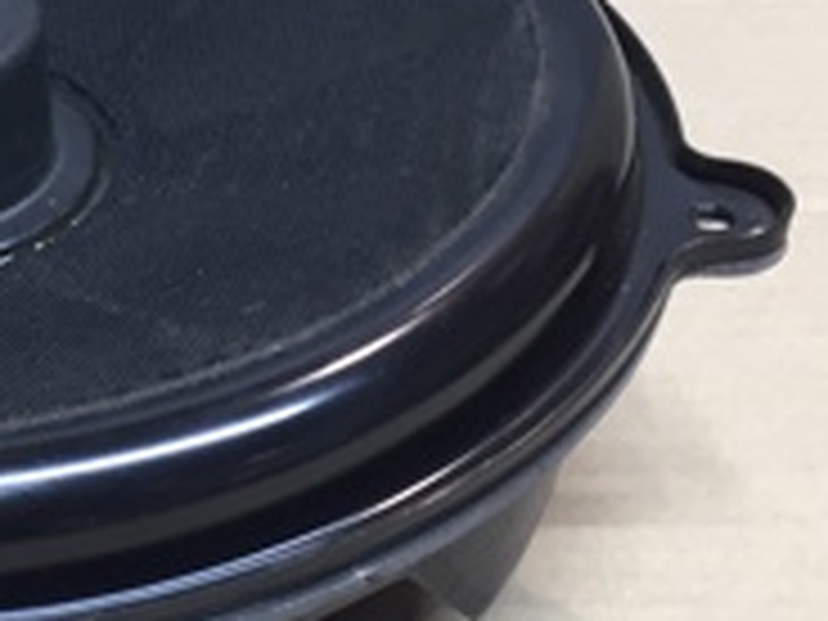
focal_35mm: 101
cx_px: -266
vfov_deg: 14.6
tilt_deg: -31.6
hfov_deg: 18.1
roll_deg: -1.6
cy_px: 194
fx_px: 2416
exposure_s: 1/33
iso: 80
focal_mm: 4.15
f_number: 2.2
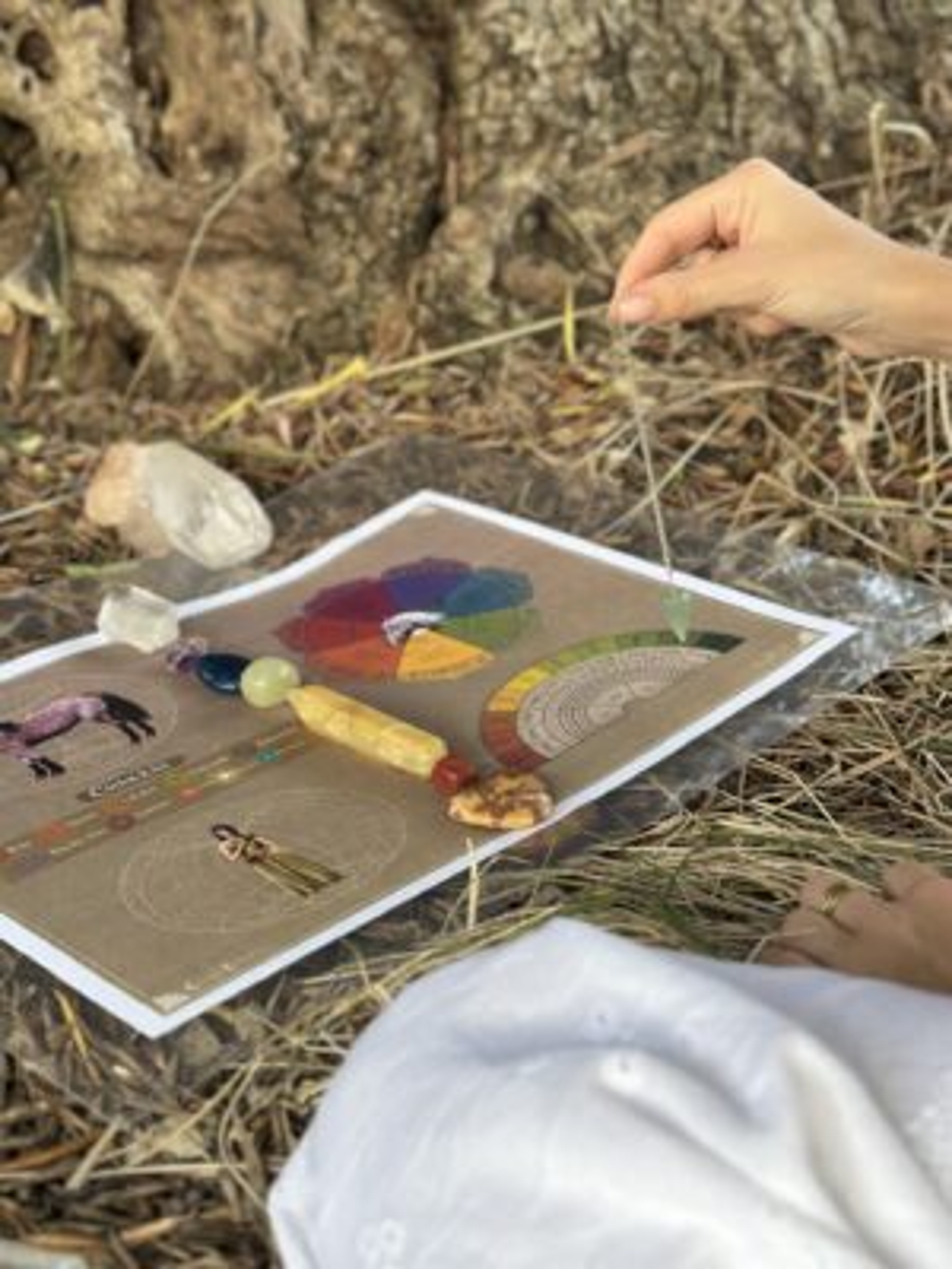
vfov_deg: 39.7
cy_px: 634
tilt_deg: -11.7
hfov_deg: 30.3
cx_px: 476
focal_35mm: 48
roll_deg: +5.2
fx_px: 1760
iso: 100
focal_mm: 6.86
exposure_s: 1/121
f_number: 1.78
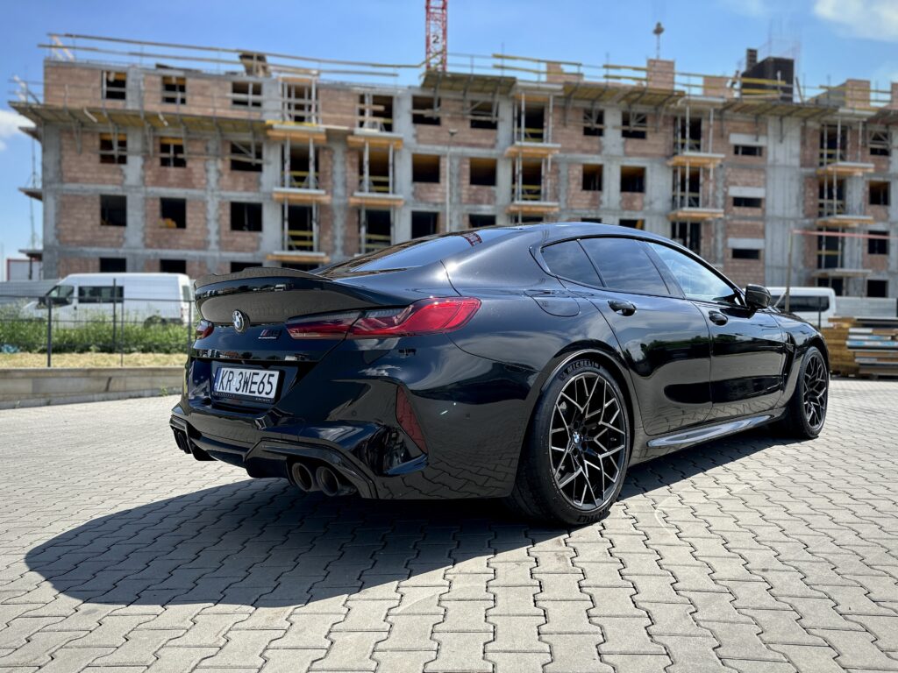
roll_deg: -0.4
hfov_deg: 71.6
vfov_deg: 56.8
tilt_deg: +0.3
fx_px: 623
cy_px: 336
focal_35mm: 24
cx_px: 449
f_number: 1.78
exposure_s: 1/2410
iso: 80
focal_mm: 6.86
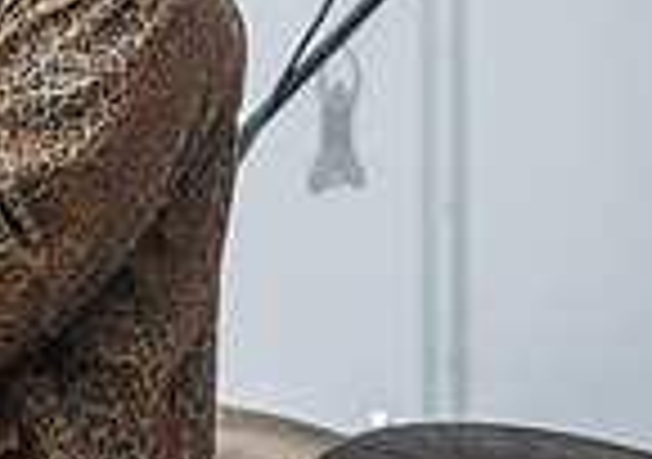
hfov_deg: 3.2
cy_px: 156
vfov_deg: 2.3
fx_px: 11606
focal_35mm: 630
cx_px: -440
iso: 1000
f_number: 4.5
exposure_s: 1/320
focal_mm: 145
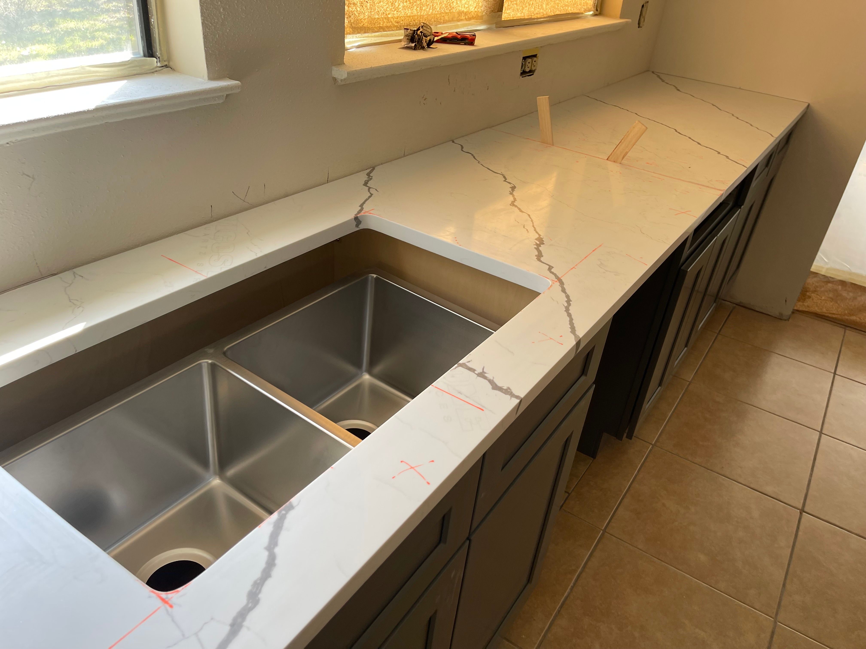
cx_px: 433
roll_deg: -7.5
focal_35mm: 26
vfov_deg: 53.1
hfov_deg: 67.3
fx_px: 650
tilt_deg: -35.2
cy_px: 324
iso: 40
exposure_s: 1/121
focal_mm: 5.1
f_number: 1.6
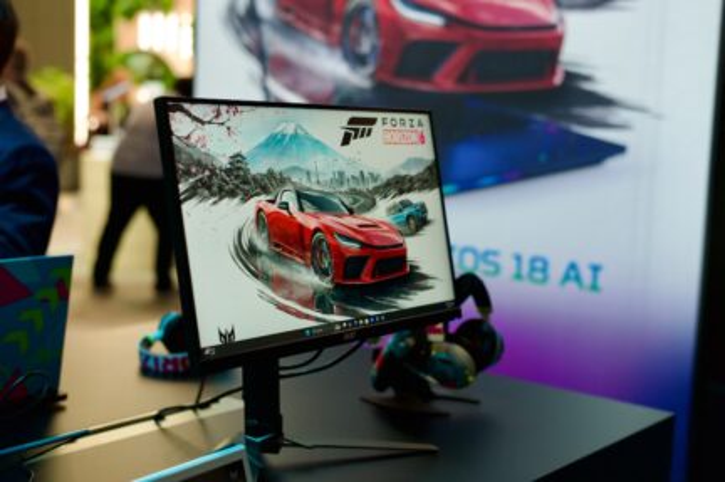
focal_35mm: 50
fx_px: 1006
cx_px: 362
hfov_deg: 39.6
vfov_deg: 26.9
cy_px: 241
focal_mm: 50
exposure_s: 1/60
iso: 320
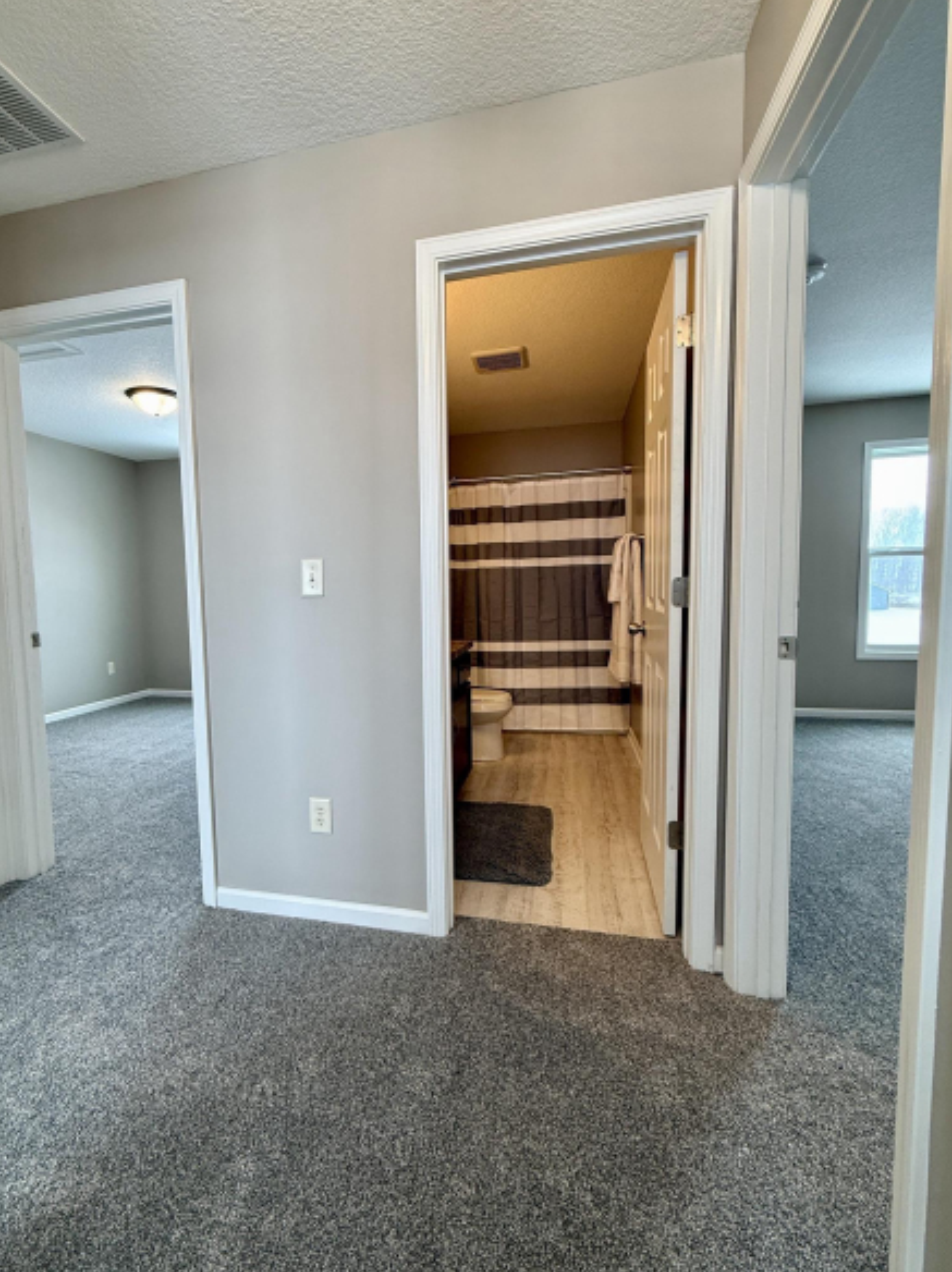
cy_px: 637
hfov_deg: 77.7
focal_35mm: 16
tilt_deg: -4.0
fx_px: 588
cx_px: 420
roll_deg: +0.9
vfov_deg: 94.5
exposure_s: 1/120
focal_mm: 2.22
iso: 160
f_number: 2.2
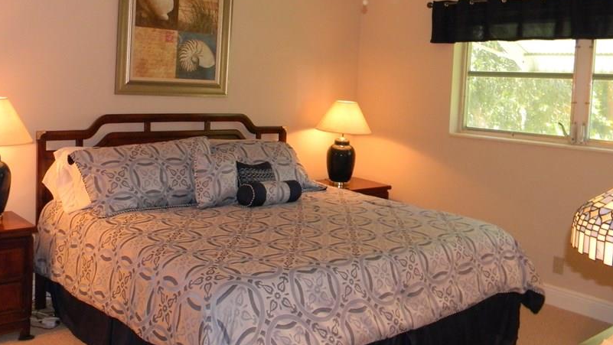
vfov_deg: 30.2
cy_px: 114
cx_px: 265
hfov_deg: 51.4
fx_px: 634
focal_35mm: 39
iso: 364
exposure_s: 1/30
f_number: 3.5
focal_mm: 5
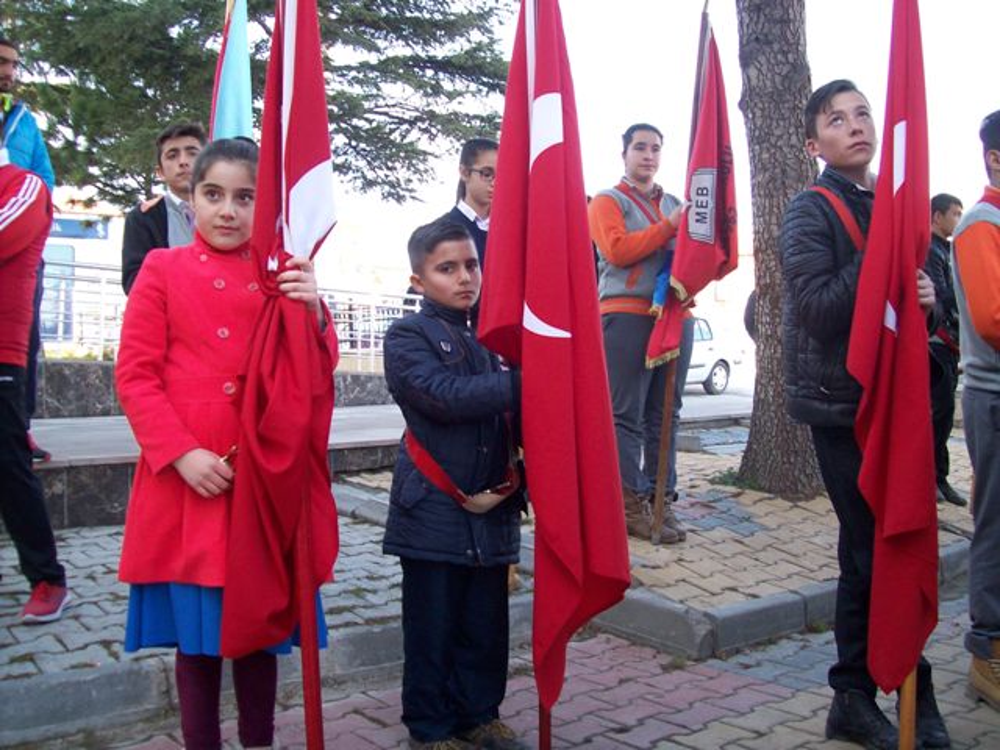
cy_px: 375
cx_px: 500
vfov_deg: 39.7
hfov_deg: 51.4
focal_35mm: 36
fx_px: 1040
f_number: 2.7
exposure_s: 1/84.3
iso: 80
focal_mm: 6
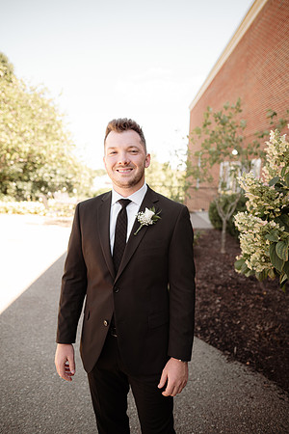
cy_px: 217
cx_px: 144
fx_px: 289
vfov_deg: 73.7
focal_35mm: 24
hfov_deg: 53.1
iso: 125
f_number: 2.2
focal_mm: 24
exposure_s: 1/500
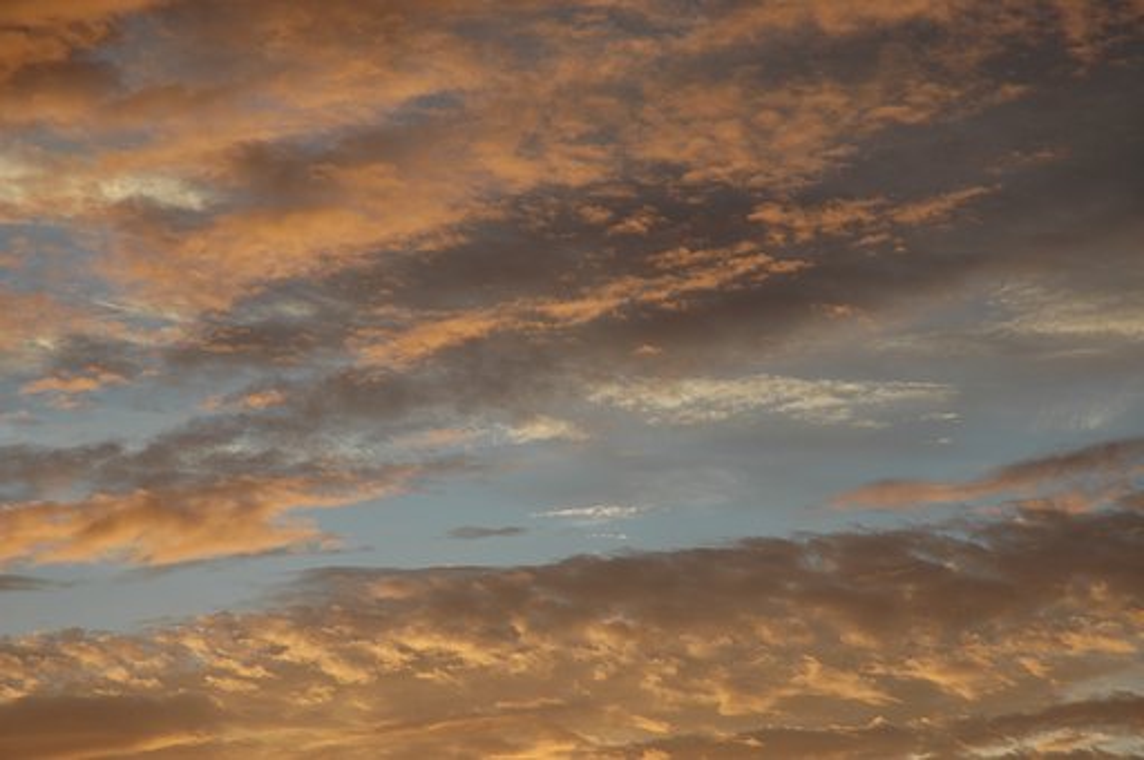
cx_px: 572
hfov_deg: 19.5
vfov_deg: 13.0
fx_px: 3332
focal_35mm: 105
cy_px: 380
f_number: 8
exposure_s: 1/250
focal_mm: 70
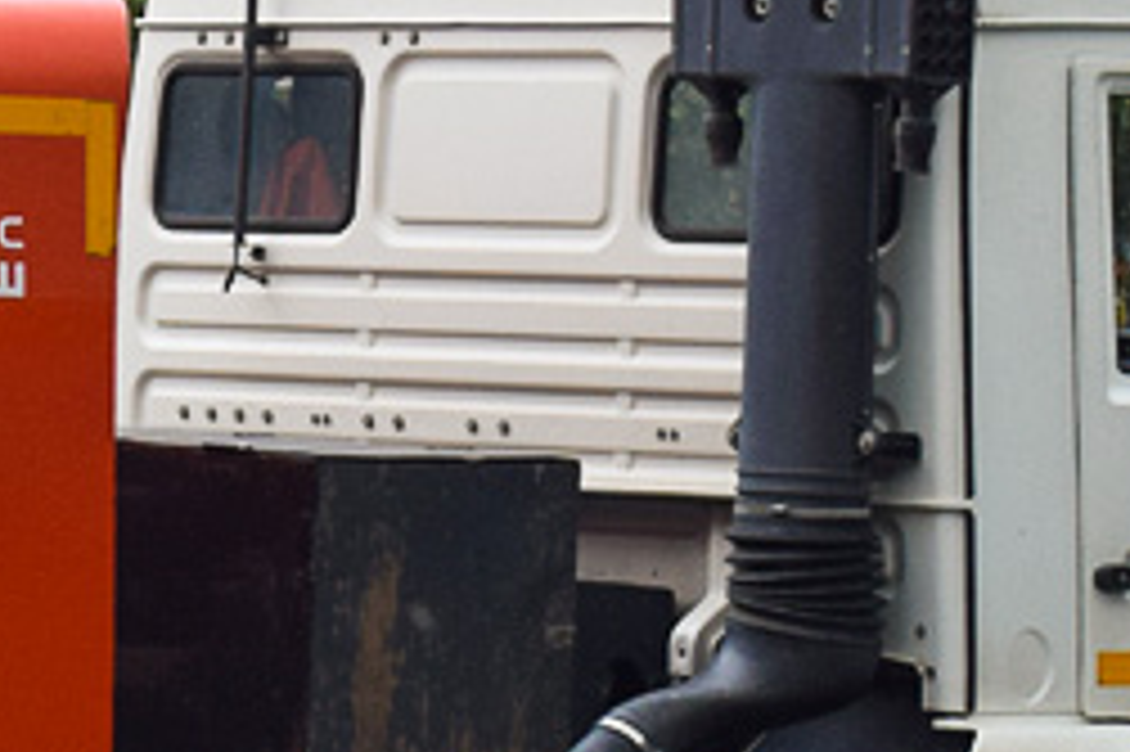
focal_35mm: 330
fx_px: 10351
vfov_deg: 4.2
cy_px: 351
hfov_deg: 6.2
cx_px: -639
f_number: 6.3
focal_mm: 46
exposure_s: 1/800
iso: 400
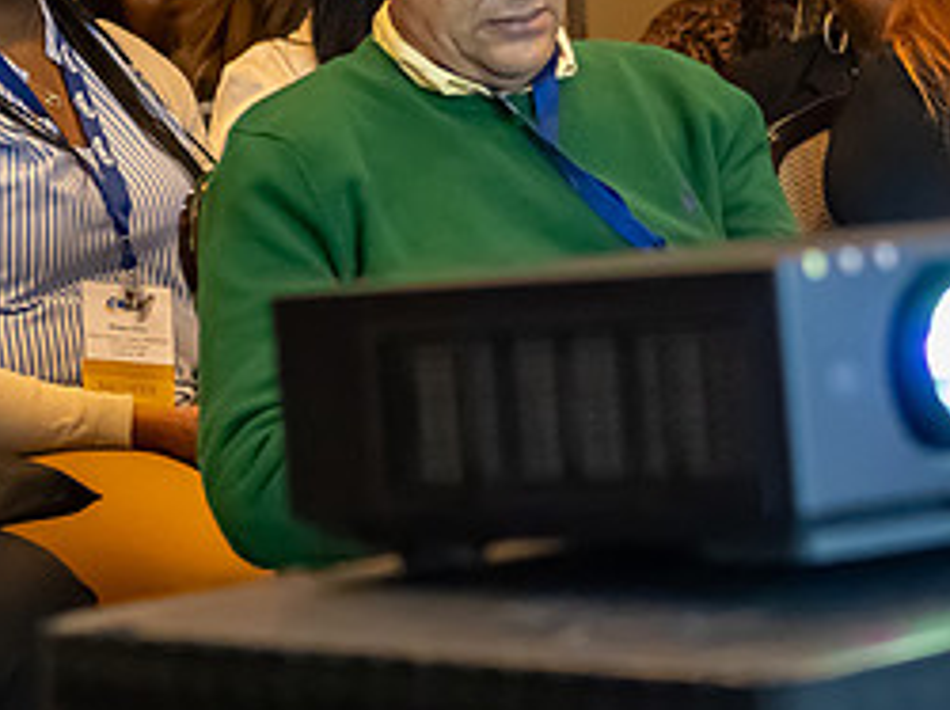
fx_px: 5017
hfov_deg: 10.7
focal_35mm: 183
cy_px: 129
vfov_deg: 8.1
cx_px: 992
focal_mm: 55
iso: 7200
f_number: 3.2
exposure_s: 1/160
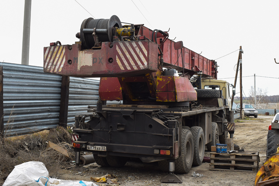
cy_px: 93
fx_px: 291
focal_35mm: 38
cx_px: 140
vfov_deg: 35.5
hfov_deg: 51.3
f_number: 8
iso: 400
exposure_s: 1/250
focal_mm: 25
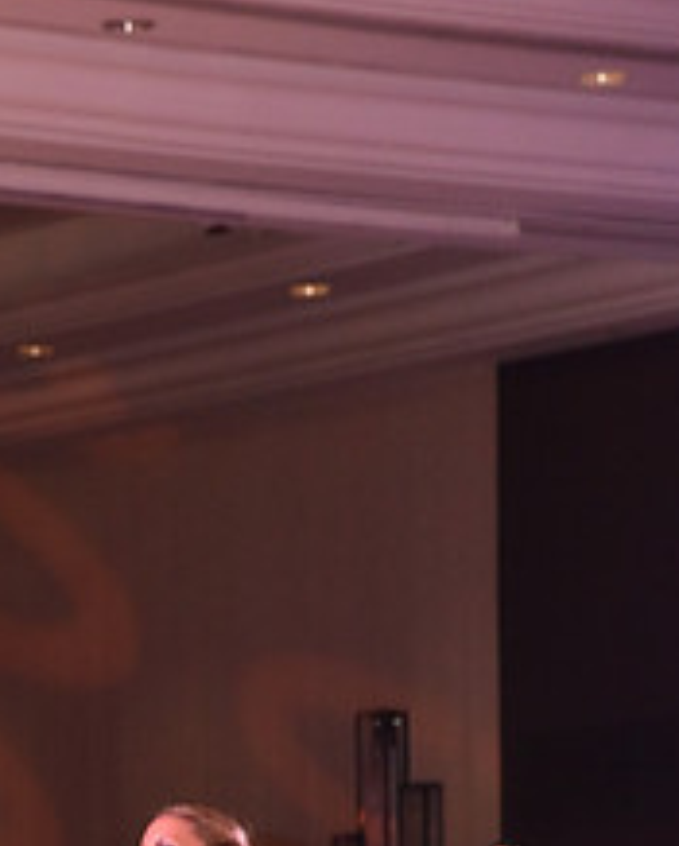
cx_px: 29
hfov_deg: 6.5
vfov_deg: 8.0
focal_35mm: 237
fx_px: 5941
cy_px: 1075
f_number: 5.6
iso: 2500
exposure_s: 1/250
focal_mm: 95
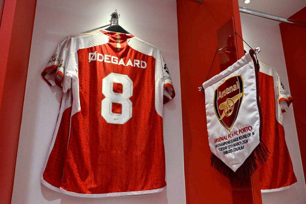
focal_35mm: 31
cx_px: 153
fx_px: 264
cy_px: 102
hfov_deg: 60.3
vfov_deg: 42.3
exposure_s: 1/80
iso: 2000
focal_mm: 31
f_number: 7.1
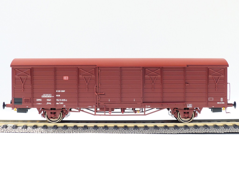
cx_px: 120
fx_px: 338
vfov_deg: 29.7
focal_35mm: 49
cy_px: 90
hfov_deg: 38.9
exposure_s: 1/160
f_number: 4
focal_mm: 8.4
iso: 100
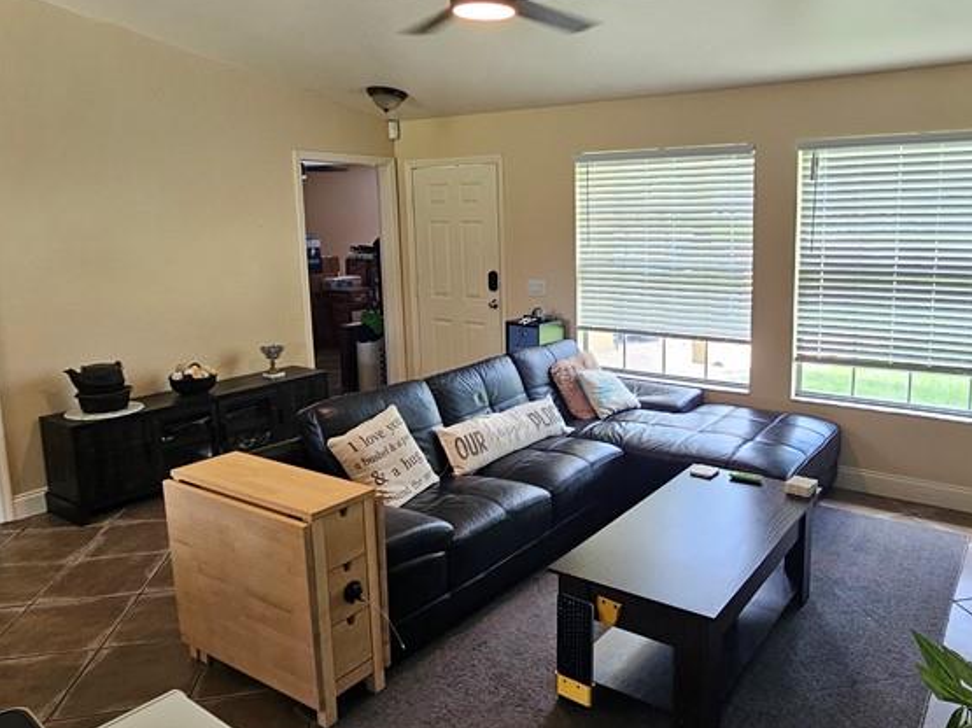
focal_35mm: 24
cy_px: 326
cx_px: 585
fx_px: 674
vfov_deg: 56.7
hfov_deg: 70.8
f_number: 2.2
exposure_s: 1/60
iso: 160
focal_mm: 2.2
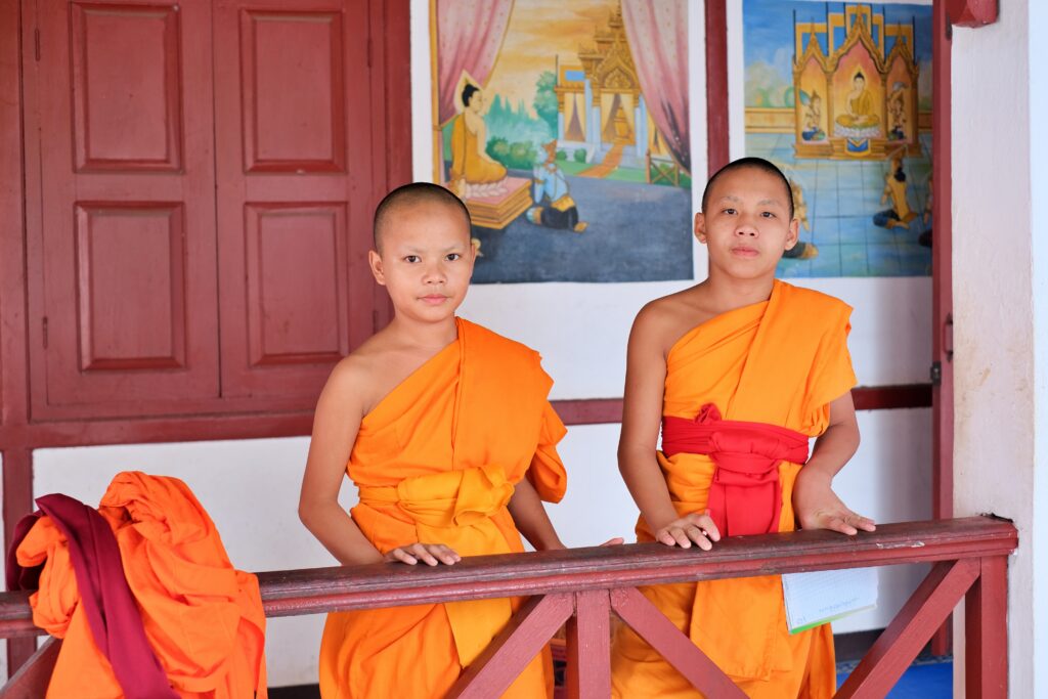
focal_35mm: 53
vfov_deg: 25.5
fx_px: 1543
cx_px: 524
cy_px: 350
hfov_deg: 37.5
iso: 320
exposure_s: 1/200
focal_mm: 35
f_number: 2.5
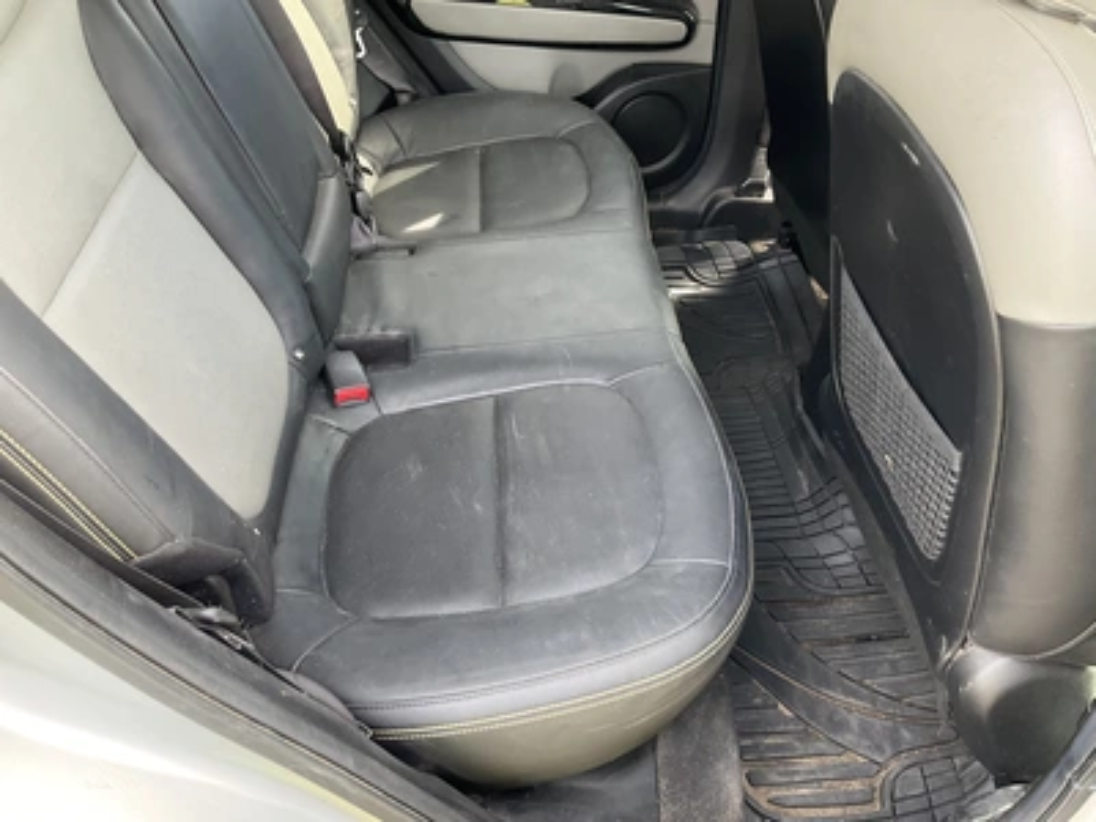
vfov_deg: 48.2
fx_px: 918
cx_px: 548
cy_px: 411
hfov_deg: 61.7
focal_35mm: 29
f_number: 1.8
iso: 64
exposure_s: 1/72
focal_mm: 3
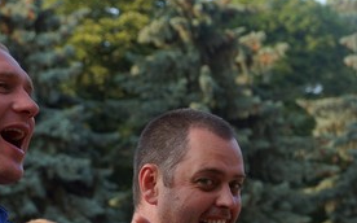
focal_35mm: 155
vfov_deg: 8.3
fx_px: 1507
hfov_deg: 13.5
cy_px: 285
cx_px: 147
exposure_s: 1/160
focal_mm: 40
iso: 100
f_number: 4.5
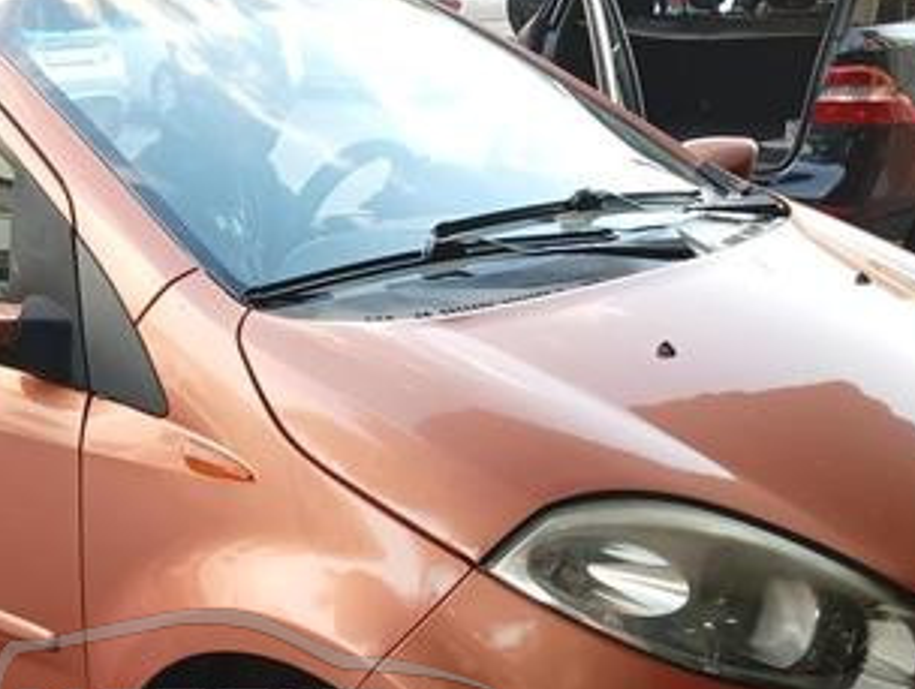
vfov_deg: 24.3
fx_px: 1536
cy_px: 669
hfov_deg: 32.7
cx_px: 256
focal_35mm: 58
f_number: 1.8
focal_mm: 3.98
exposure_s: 1/50
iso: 243
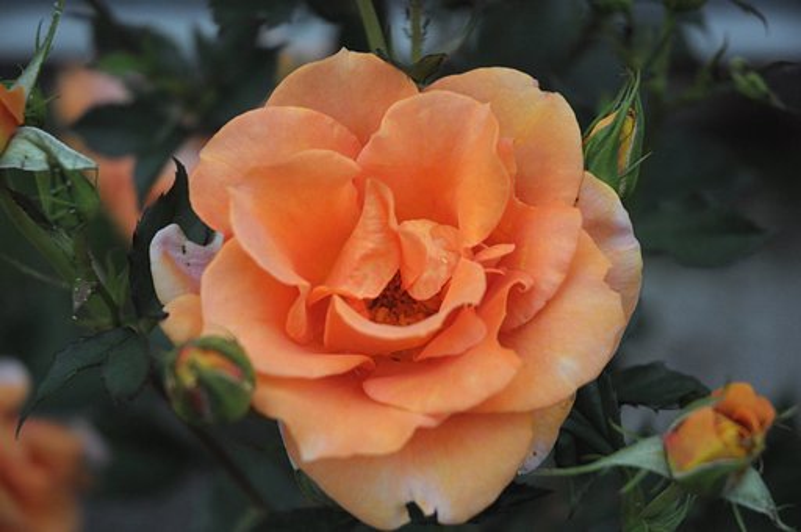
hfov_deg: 19.5
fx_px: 2333
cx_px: 400
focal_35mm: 105
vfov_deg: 13.0
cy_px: 266
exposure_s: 1/1600
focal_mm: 70
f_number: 4.5
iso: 1250
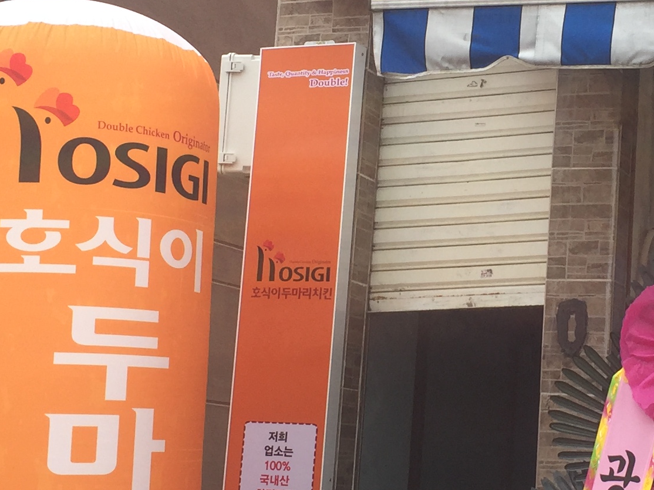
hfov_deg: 22.7
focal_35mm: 85
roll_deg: -5.8
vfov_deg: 17.4
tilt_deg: +7.3
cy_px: 223
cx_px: 513
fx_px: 1606
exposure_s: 1/791
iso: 32
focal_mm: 4.15
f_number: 2.2
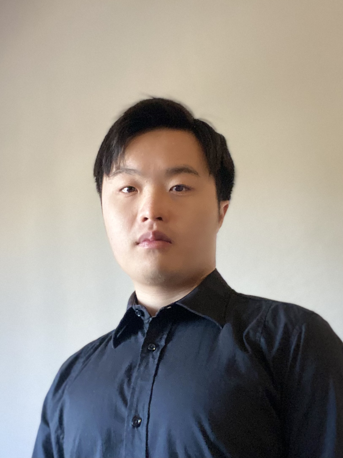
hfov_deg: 46.8
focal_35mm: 30
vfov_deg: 60.0
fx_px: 396
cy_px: 229
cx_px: 172
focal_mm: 2.71
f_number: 2.2
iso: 400
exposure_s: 1/25
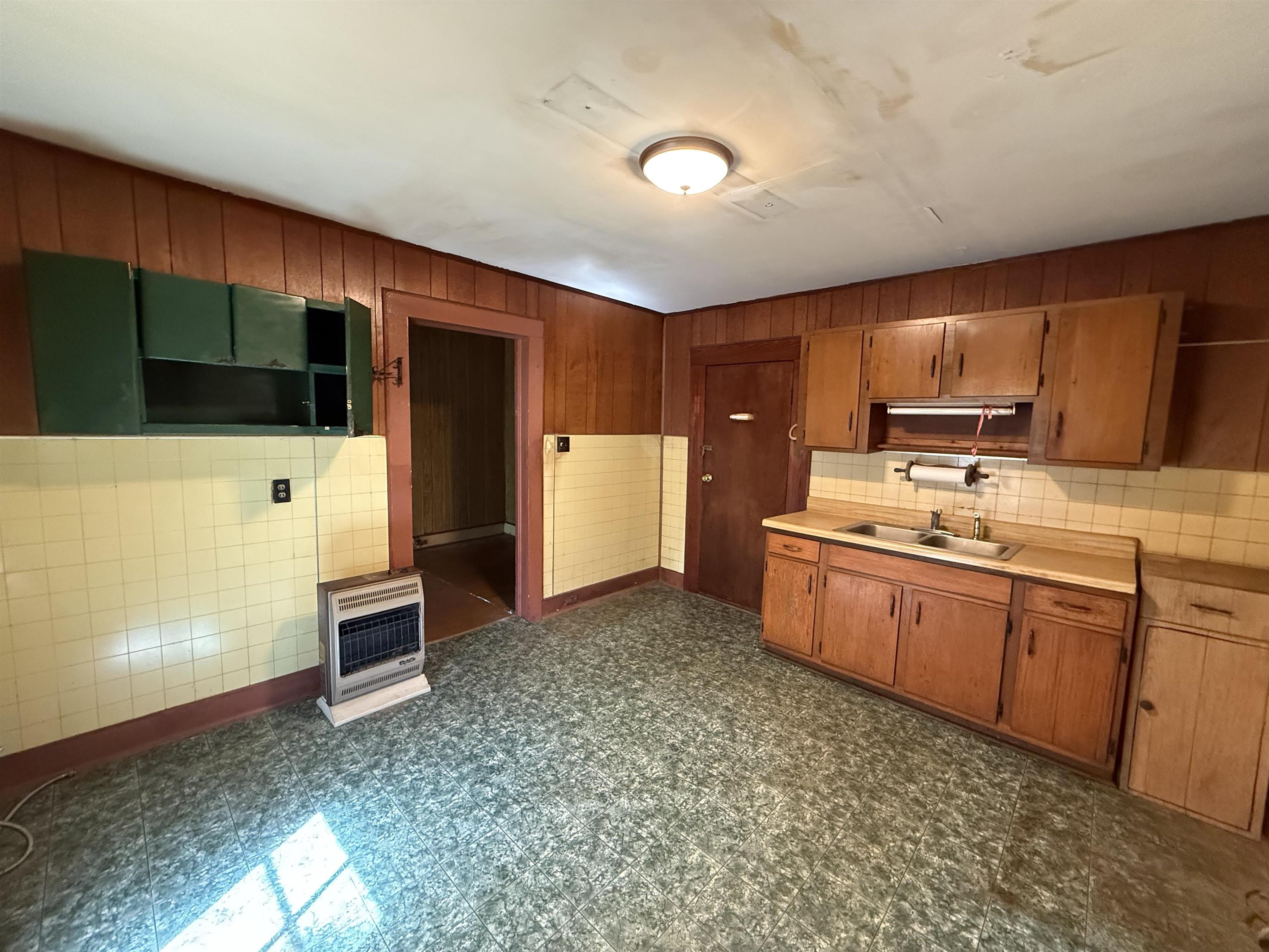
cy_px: 476
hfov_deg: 102.1
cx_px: 634
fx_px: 513
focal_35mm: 14
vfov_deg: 85.7
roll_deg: -0.9
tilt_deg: -5.6
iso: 800
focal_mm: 2.22
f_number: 2.2
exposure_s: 1/60
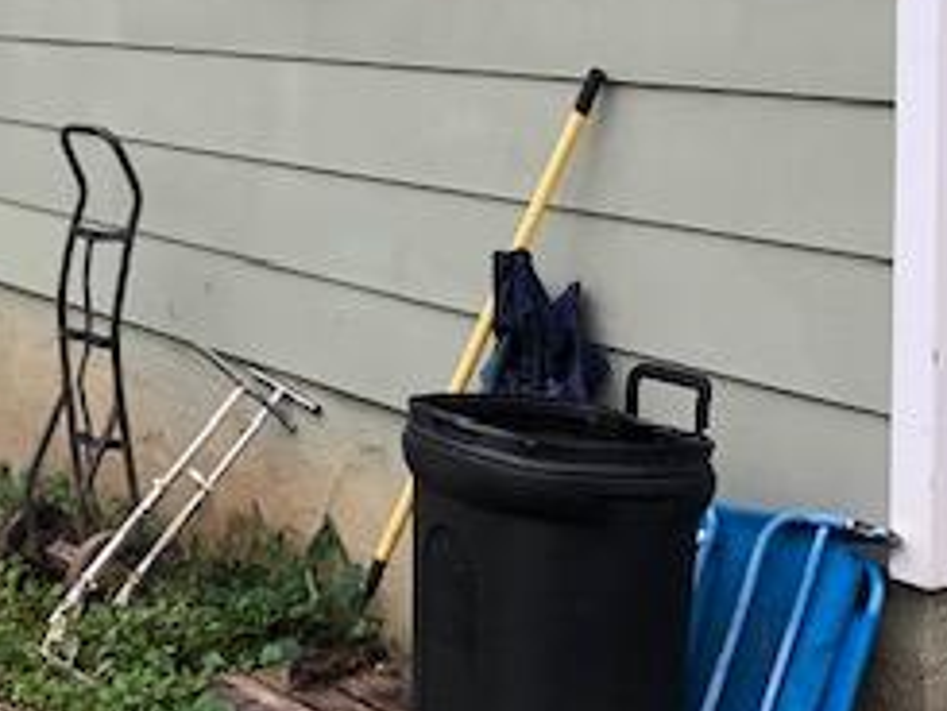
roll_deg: -2.4
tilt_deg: +1.4
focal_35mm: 73
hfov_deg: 26.5
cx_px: 329
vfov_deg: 19.4
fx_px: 1998
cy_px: -58
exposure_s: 1/120
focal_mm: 3.99
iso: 32
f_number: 1.8
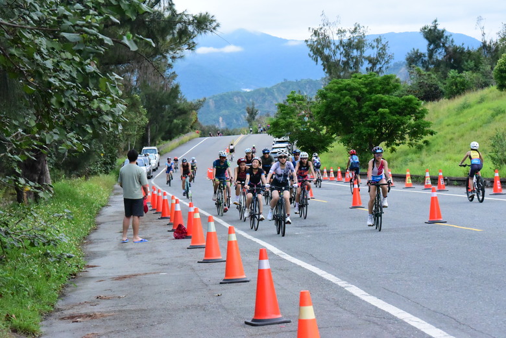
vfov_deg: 11.4
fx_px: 1688
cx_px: 253
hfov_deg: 17.1
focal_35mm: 120
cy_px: 169
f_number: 11
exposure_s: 1/2000
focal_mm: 120
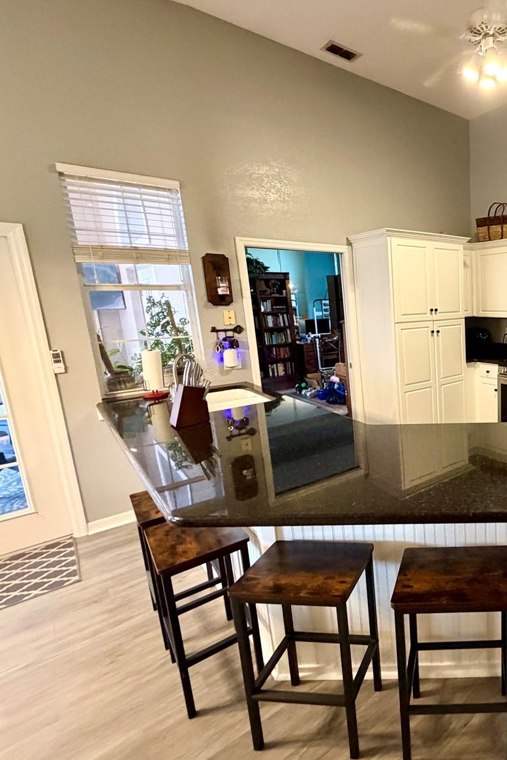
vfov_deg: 84.0
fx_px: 422
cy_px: 379
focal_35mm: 20
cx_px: 481
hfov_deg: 52.2
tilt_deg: -10.9
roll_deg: +1.4
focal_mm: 2.22
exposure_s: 1/60
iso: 500
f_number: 2.2
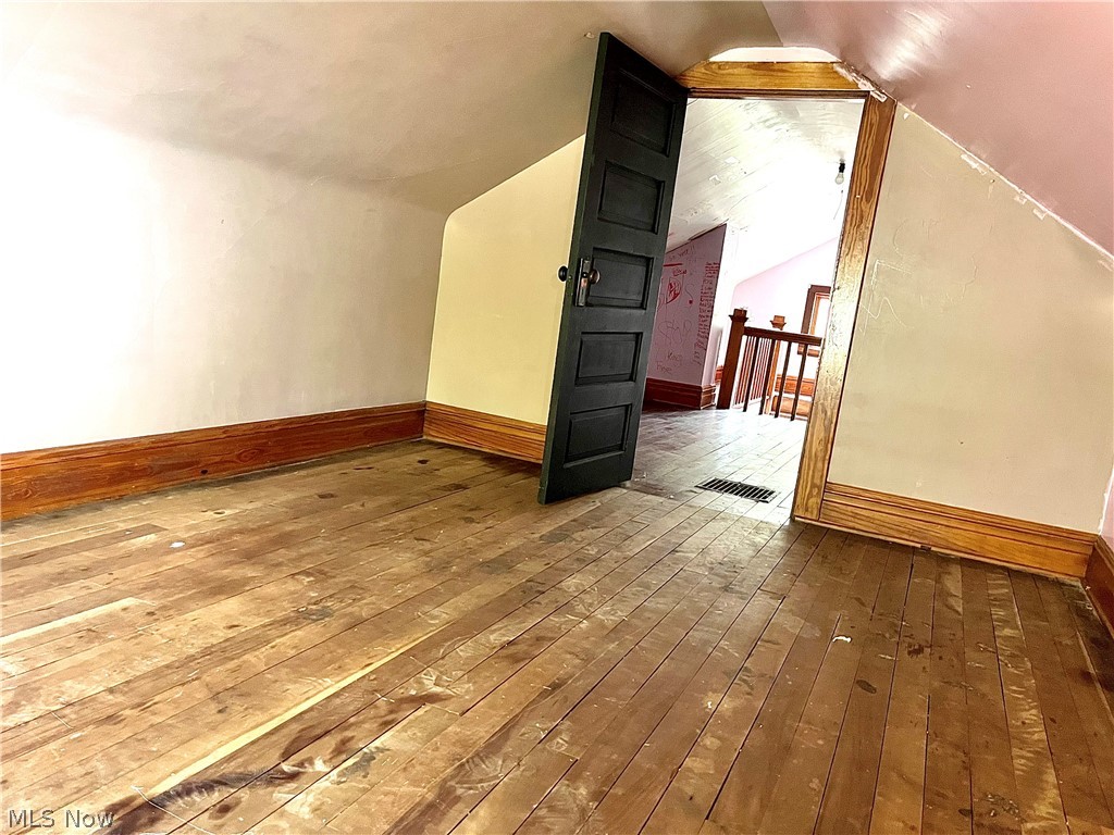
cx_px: 557
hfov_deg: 67.3
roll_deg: -7.6
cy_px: 418
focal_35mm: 26
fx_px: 837
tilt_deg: -8.4
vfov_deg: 53.1
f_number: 1.6
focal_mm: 5.1
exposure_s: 1/40
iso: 640
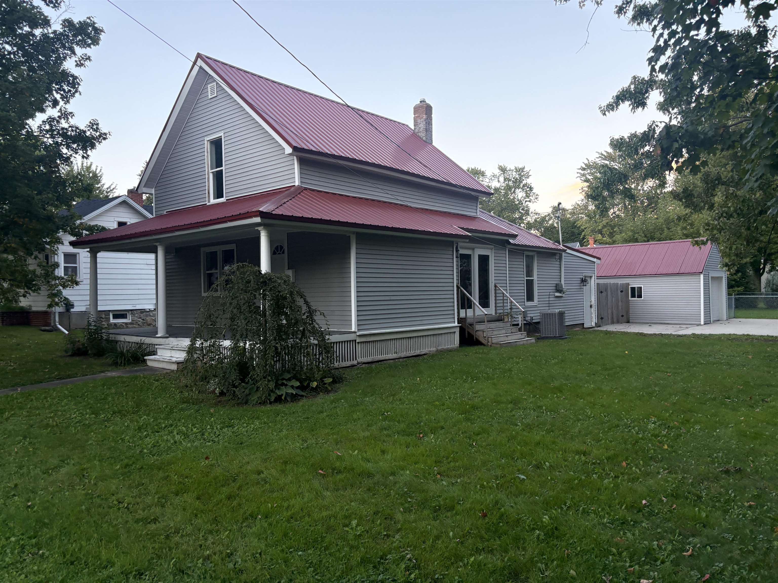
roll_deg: -0.9
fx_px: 584
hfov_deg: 67.3
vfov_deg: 53.1
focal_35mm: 26
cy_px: 292
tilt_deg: +0.3
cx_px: 389
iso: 125
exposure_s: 1/119
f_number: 1.6
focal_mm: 5.96
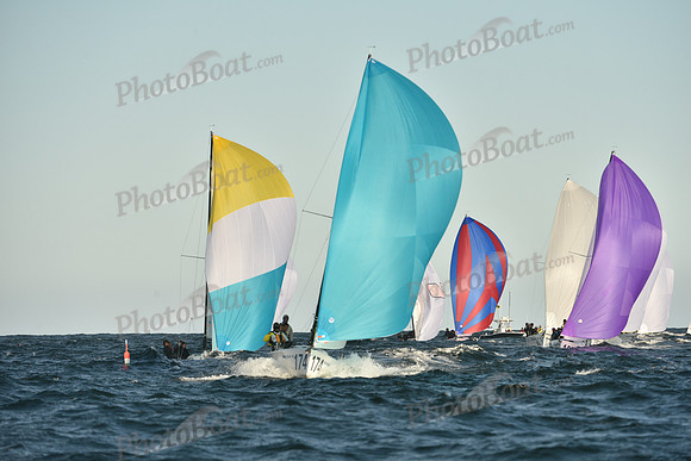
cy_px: 230
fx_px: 6527
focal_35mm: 340
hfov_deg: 6.1
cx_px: 346
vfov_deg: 4.0
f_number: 8
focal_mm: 340
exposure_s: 1/1250
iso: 320
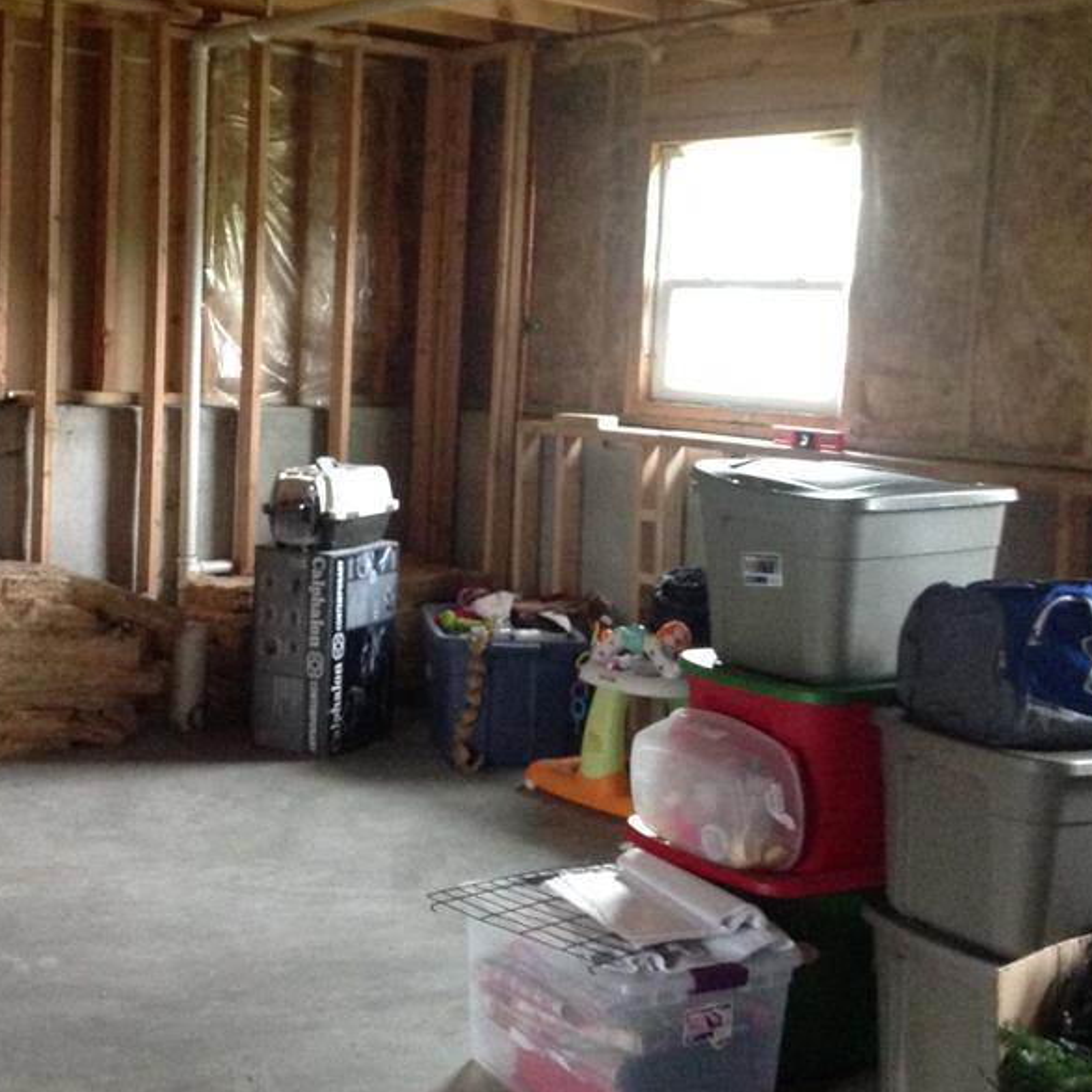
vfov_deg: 31.6
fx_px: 1927
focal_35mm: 54
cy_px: 450
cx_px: 435
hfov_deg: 31.5
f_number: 2.4
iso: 500
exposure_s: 1/15
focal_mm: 4.28
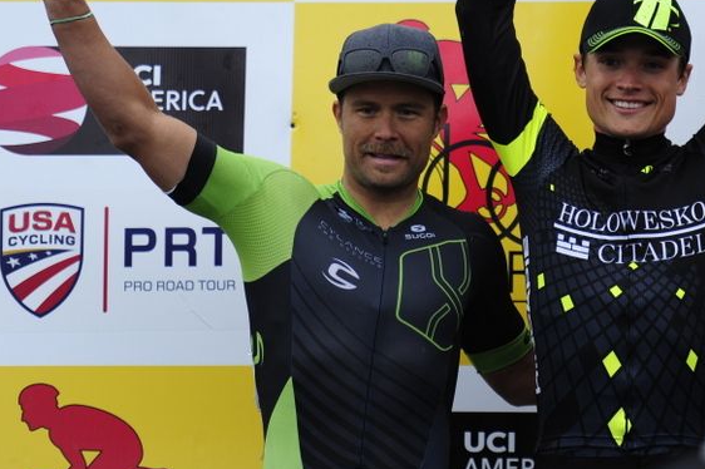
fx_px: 6419
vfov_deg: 4.2
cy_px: 70
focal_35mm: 328
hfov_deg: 6.3
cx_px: 516
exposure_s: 1/800
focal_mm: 180
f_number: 2.8
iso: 400
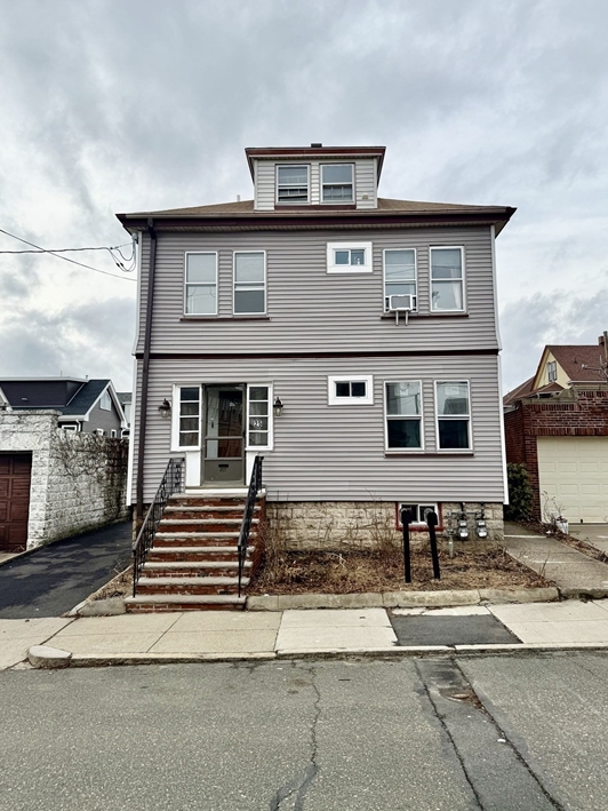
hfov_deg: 53.1
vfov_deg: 67.2
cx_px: 318
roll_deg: +0.0
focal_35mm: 26
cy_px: 374
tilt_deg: +8.8
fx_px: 609
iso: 80
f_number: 1.78
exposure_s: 1/4167
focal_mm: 6.76
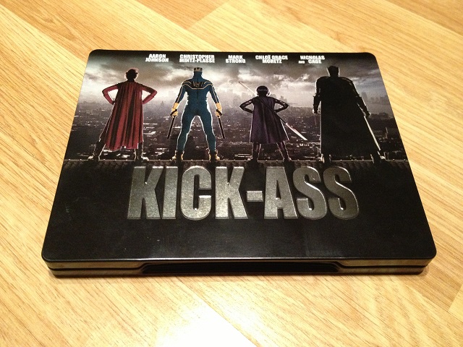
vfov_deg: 40.7
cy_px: 174
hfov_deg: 52.6
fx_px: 468
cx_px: 232
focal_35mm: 35
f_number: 2.4
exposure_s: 1/20
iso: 400
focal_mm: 4.28
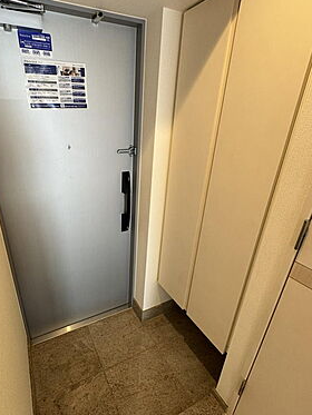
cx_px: 120
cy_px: 210
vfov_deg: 87.7
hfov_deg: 70.7
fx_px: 216
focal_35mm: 18
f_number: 2.2
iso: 200
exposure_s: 1/50
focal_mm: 2.22
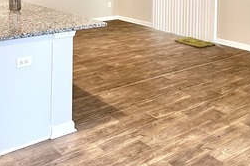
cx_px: 122
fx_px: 347
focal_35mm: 50
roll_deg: -1.1
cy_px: -23
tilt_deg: -1.9
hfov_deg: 39.6
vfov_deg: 24.8
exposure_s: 1/60
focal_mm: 6.86
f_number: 1.78
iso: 250
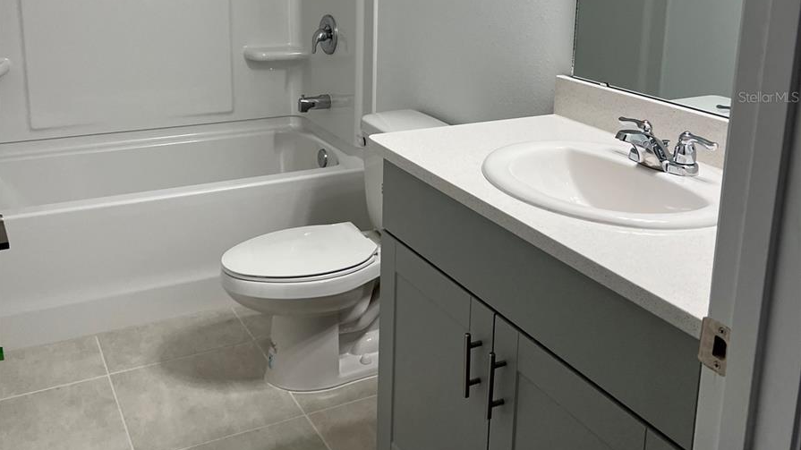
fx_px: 807
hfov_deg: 52.8
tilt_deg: -12.5
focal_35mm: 38
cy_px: 97
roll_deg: -0.5
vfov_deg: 30.5
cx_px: 399
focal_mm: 5.7
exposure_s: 1/120
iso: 64
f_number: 1.5
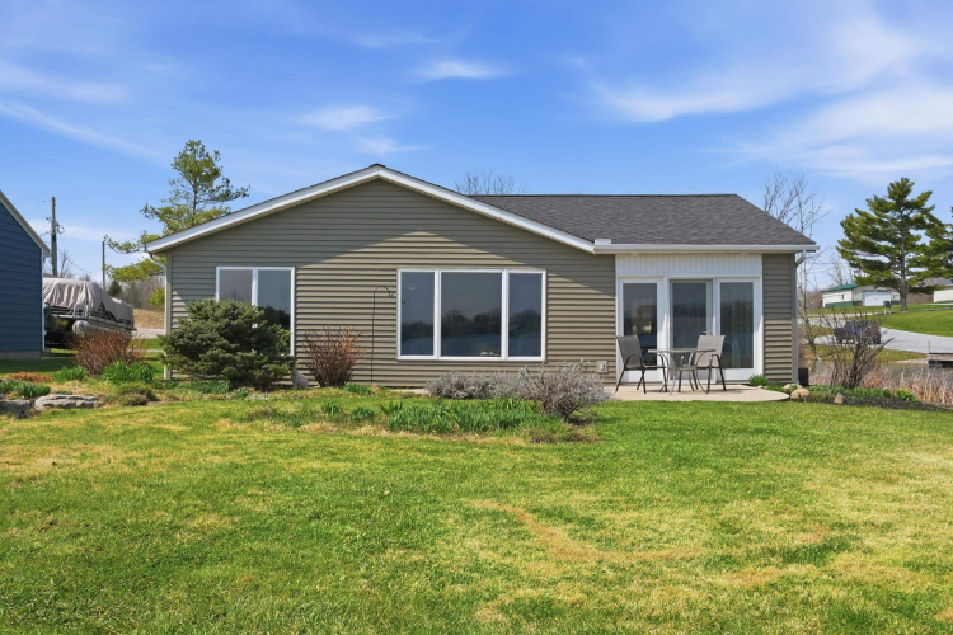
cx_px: 476
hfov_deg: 55.1
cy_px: 318
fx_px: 913
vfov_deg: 38.4
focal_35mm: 34
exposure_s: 1/2000
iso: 800
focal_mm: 23
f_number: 9
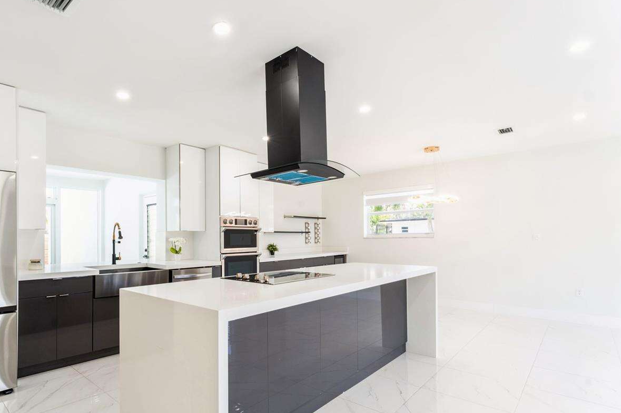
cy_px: 231
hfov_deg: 85.9
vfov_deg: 64.3
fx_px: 328
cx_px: 249
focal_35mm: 19
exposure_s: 1/5
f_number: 10
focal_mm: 14
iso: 320
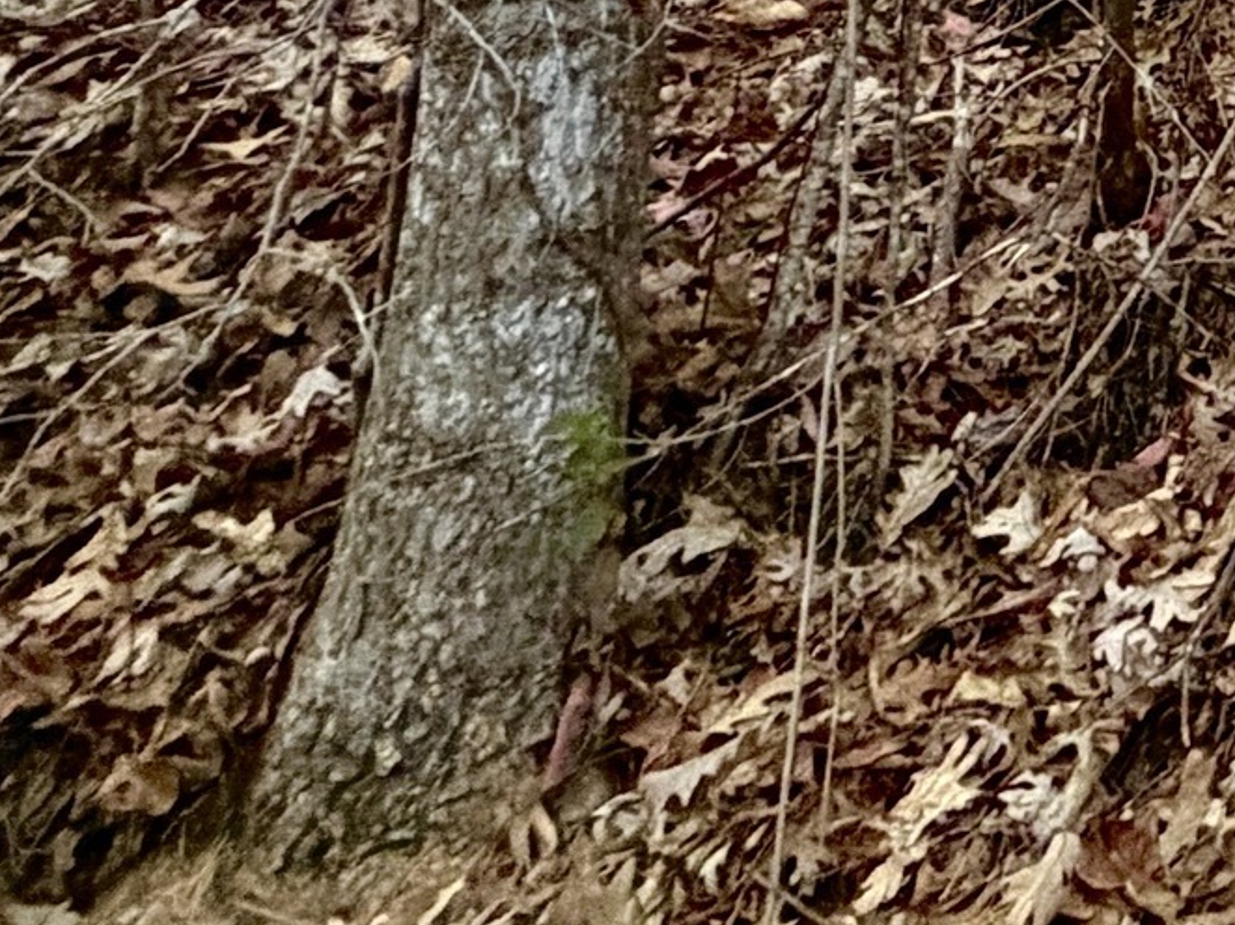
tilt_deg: +18.5
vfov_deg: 17.6
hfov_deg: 19.4
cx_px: 2394
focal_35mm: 65
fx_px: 2318
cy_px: -796
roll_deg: +2.7
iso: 500
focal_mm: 2.22
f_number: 2.2
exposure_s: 1/60
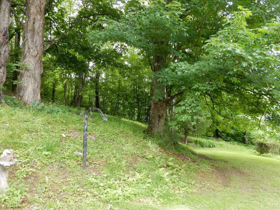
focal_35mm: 28
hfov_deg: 63.3
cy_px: 115
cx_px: 154
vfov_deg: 49.7
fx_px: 226
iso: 400
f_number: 3.7
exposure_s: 1/200
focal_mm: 4.5
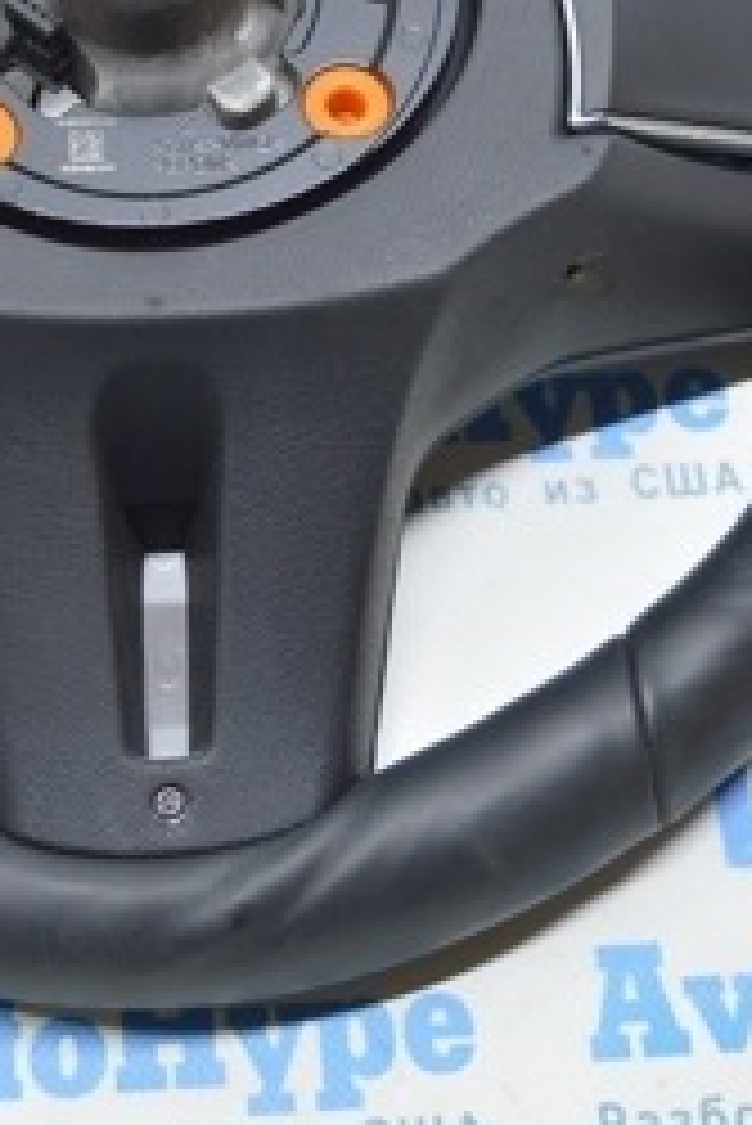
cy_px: 232
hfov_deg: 19.5
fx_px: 2159
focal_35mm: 69
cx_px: 135
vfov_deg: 28.6
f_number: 3.5
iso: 400
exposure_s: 1/40
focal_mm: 18
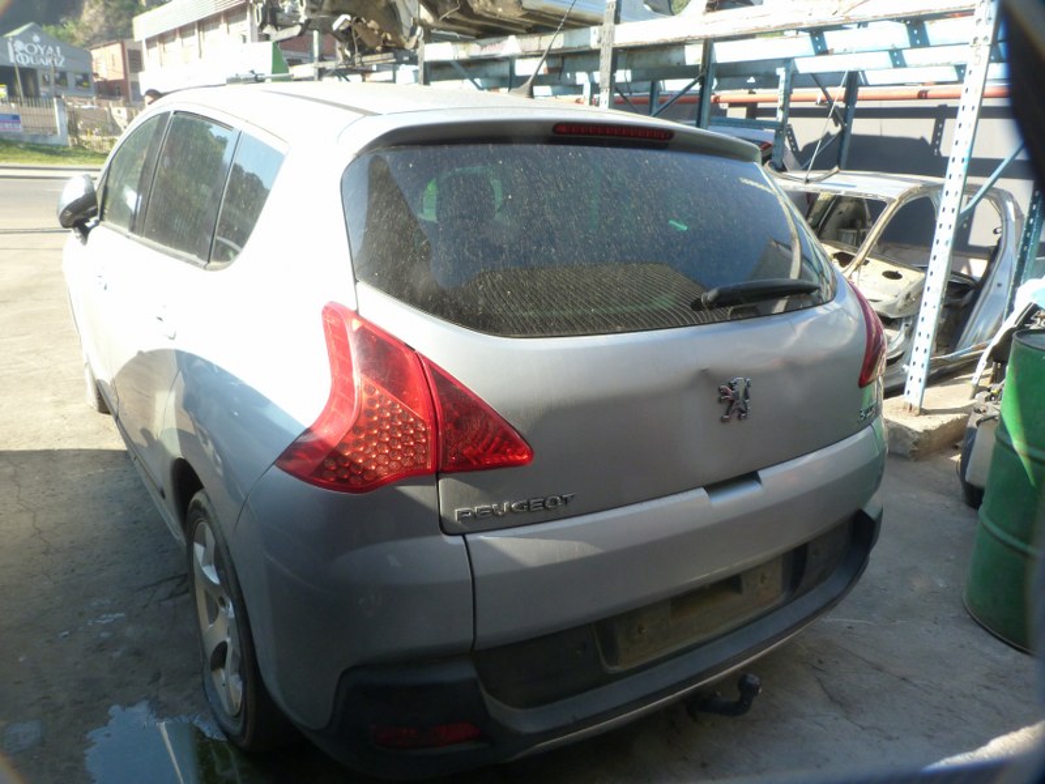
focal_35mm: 25
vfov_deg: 54.9
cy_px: 392
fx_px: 755
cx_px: 522
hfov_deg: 69.4
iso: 125
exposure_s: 1/100
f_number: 4
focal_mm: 4.5
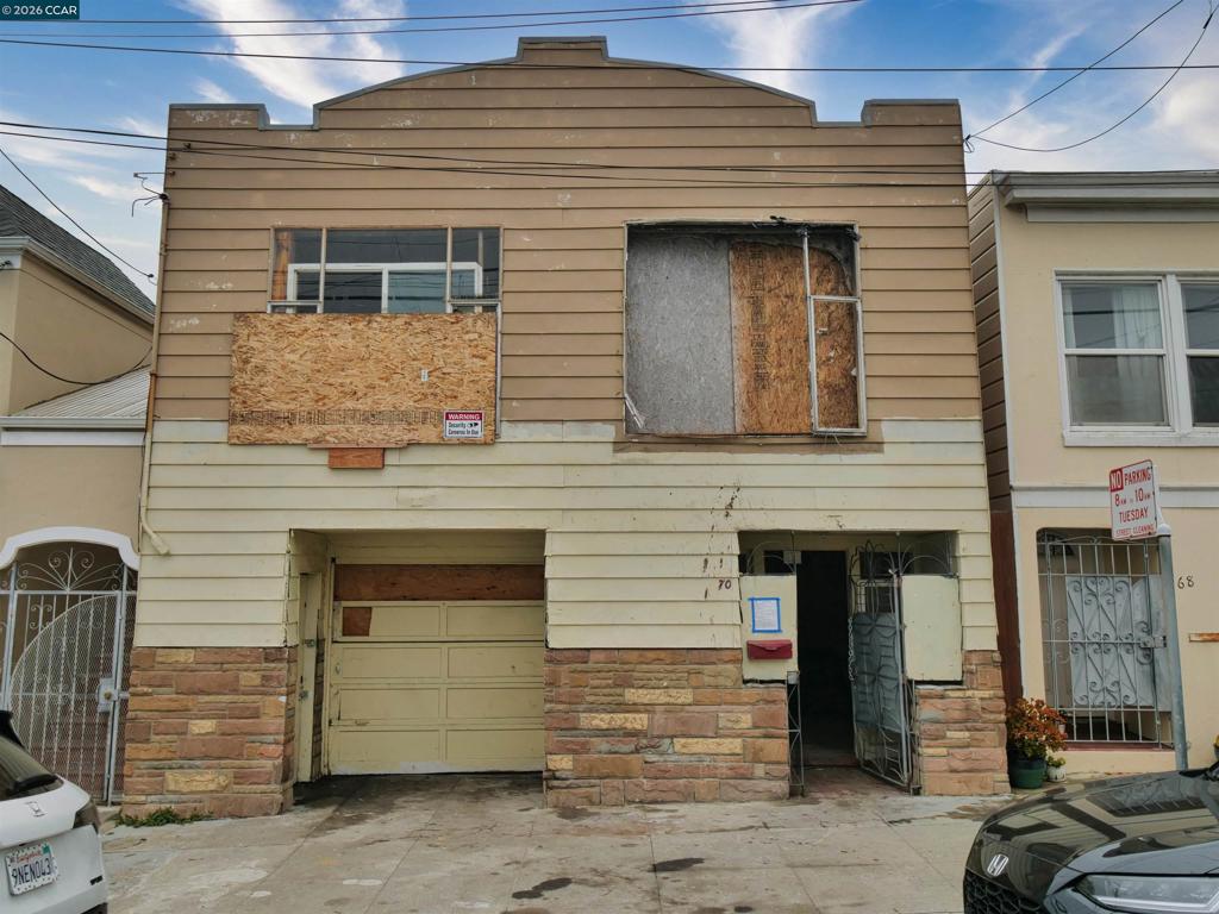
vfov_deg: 49.7
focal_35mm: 28
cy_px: 457
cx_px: 610
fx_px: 986
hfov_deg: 63.4
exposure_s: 1/320
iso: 100
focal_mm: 14
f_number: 5
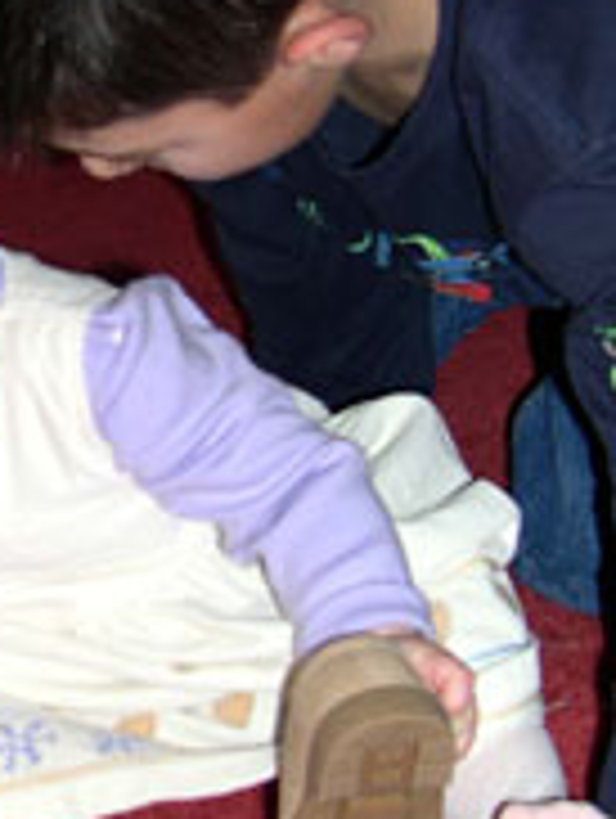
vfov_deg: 20.8
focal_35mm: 94
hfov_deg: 15.3
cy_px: 446
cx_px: -99
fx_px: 2225
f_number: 2.8
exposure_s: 1/60
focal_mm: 8
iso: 100
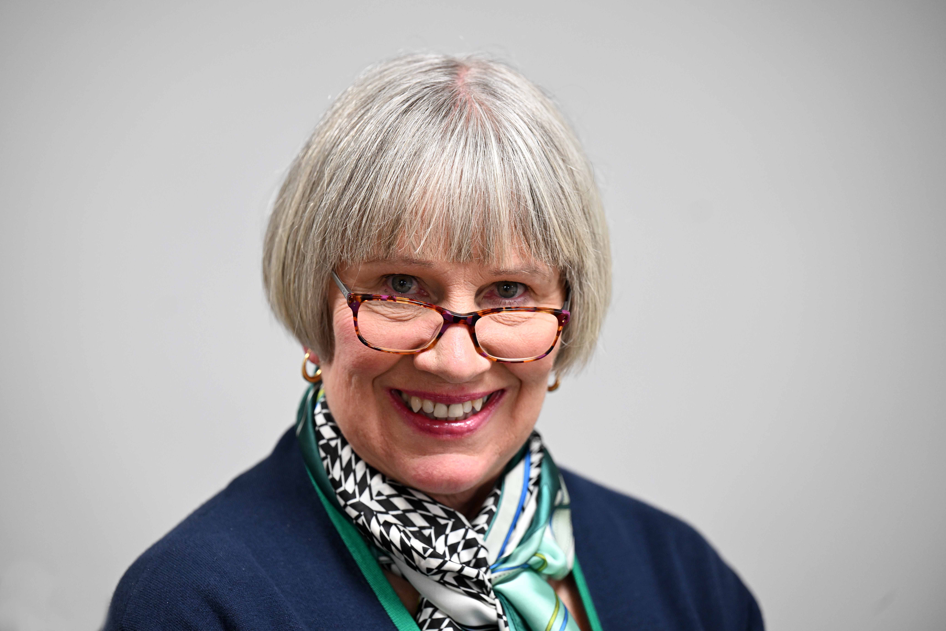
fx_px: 3679
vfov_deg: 9.8
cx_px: 473
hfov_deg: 14.7
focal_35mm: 140
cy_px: 316
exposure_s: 1/160
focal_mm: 140
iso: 1600
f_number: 3.2
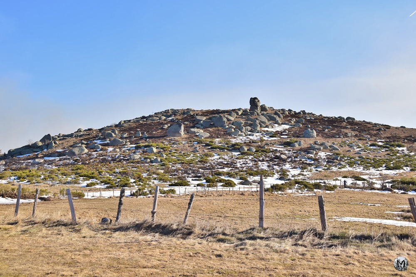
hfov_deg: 42.3
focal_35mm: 46
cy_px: 138
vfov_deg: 28.9
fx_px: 537
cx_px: 208
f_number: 9
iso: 200
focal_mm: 31
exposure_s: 1/320
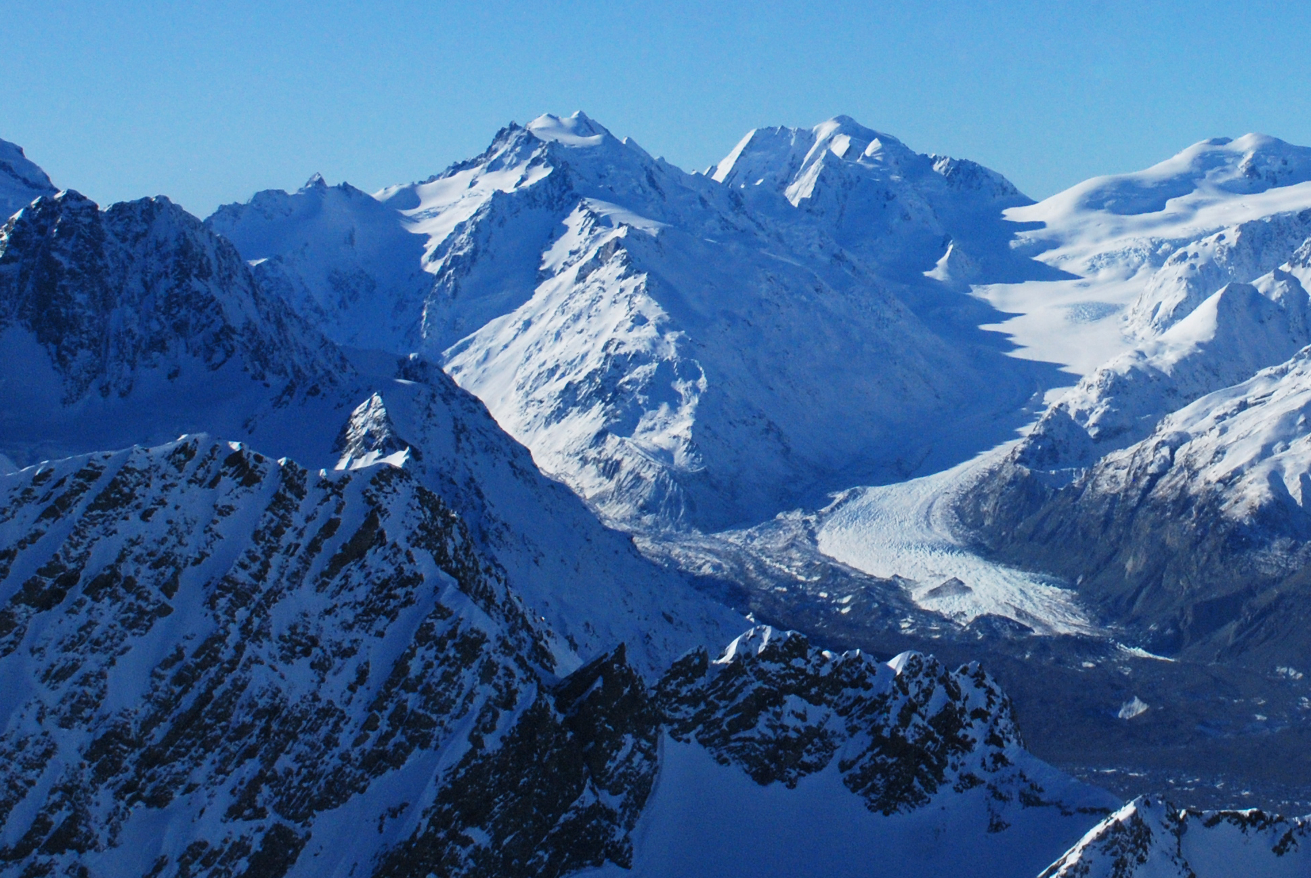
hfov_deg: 20.9
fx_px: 3500
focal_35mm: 96
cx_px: 1070
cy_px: 158
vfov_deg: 14.2
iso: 400
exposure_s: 1/3200
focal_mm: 32
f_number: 8
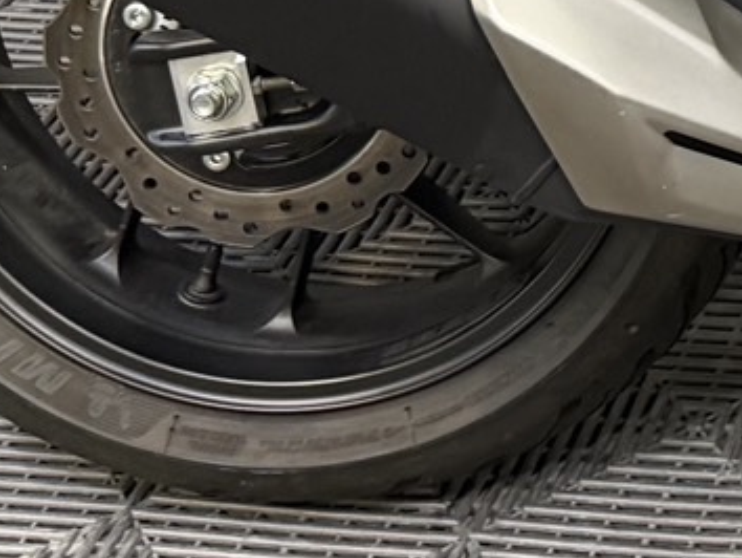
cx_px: 1344
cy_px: -600
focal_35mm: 130
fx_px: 2788
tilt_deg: -20.7
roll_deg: +0.8
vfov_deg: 10.4
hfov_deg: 13.6
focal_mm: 6.76
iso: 400
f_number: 1.78
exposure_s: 1/60
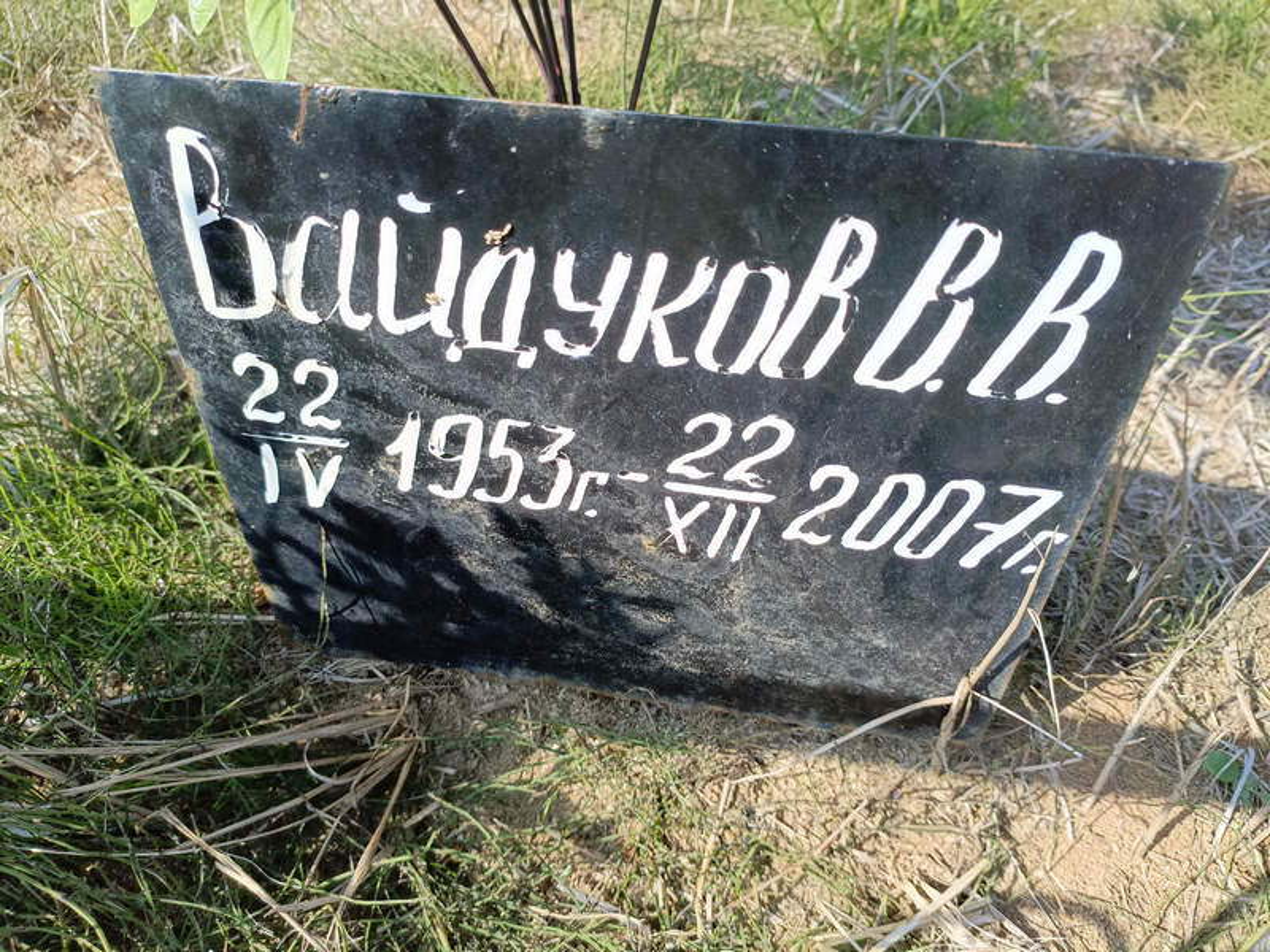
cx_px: 635
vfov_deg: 54.9
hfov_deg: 69.4
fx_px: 917
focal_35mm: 25
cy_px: 476
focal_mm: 4.76
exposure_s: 1/612
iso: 114
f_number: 1.69
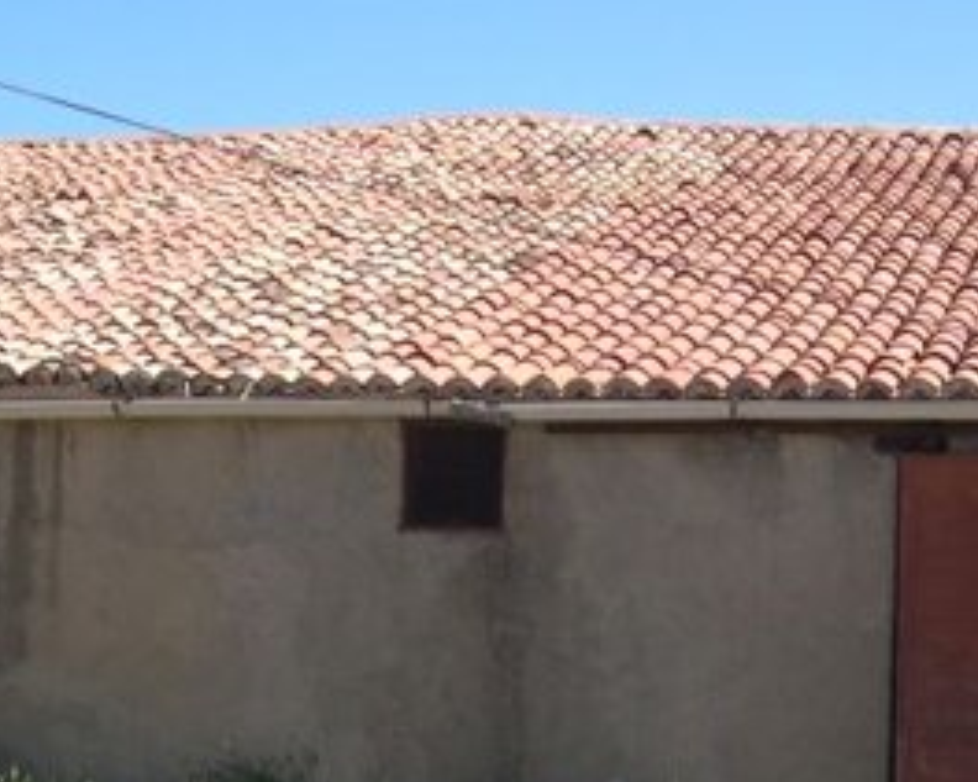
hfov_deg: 23.1
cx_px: 704
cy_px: 619
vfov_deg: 18.5
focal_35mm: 82
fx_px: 2373
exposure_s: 1/136
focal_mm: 8
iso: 100
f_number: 7.6
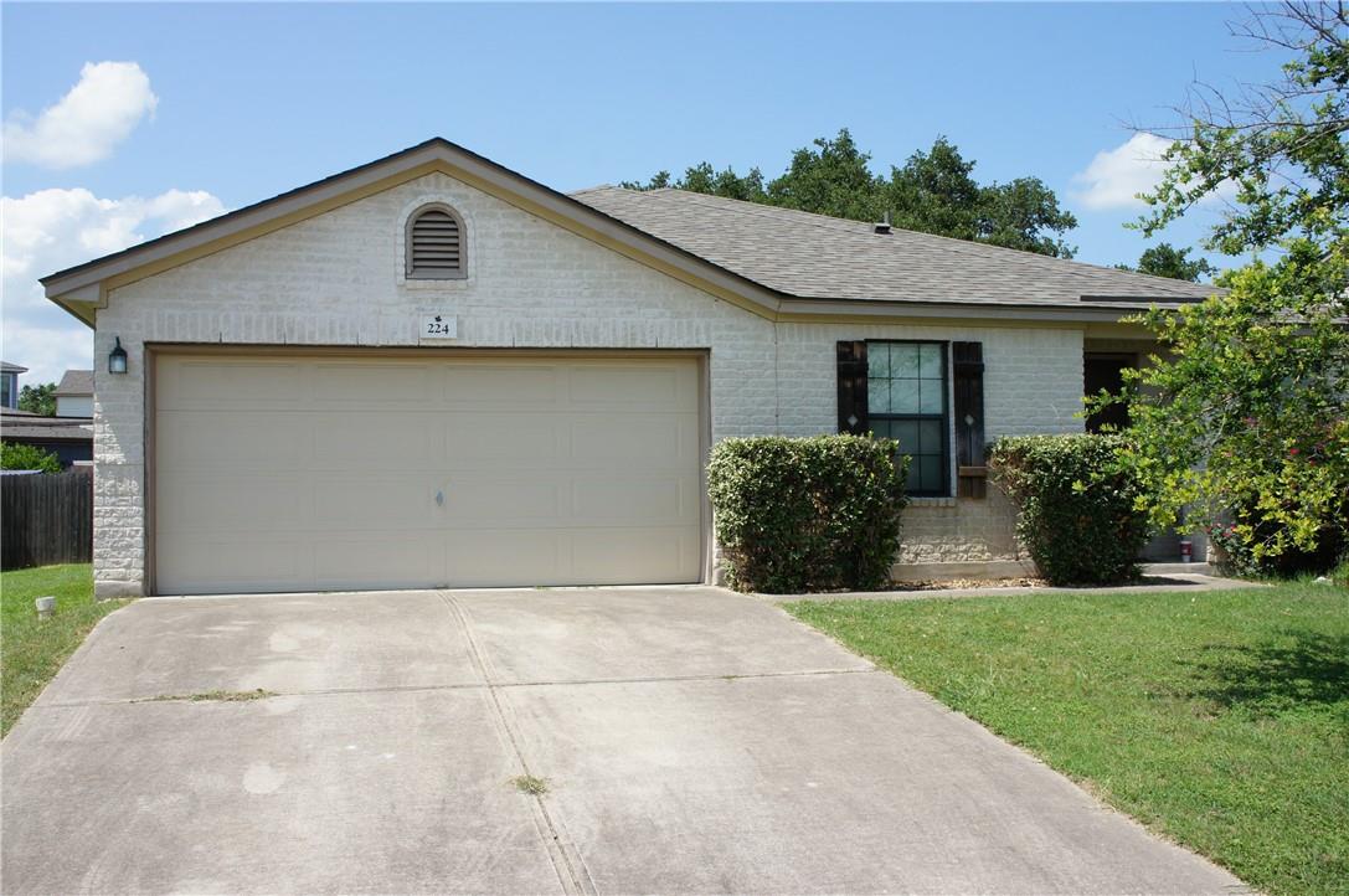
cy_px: 448
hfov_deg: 55.2
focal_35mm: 34
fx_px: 1291
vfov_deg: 38.3
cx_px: 674
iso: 200
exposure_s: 1/250
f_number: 11
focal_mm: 23
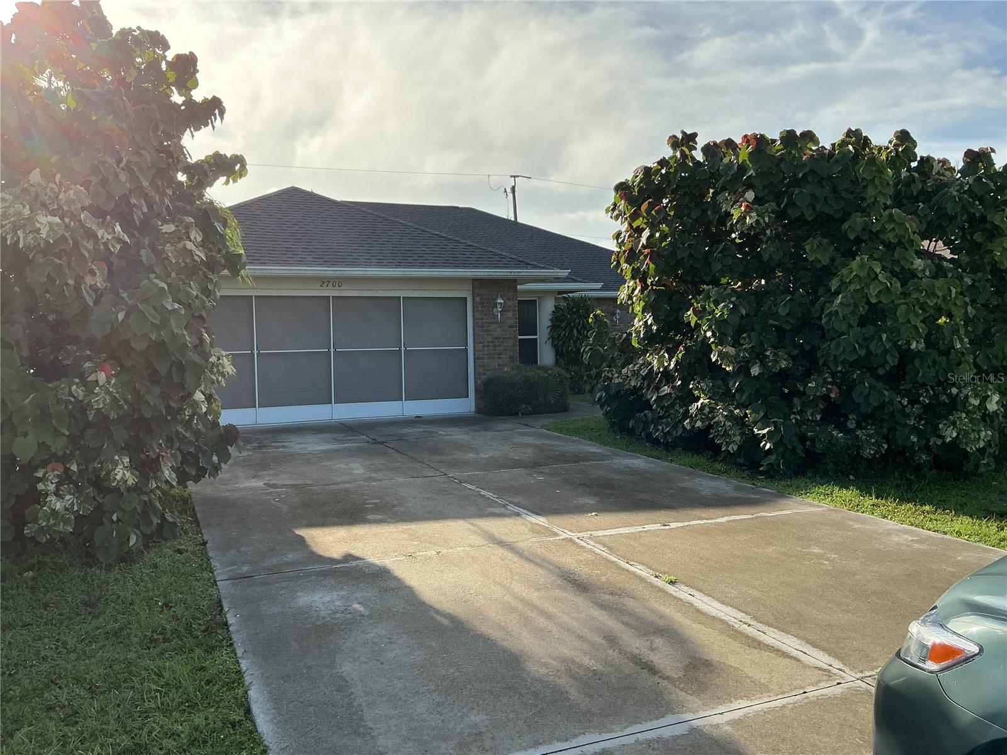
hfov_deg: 61.7
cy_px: 378
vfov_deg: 48.2
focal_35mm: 29
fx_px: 844
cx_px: 504
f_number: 1.8
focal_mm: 3
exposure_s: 1/1984
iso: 25
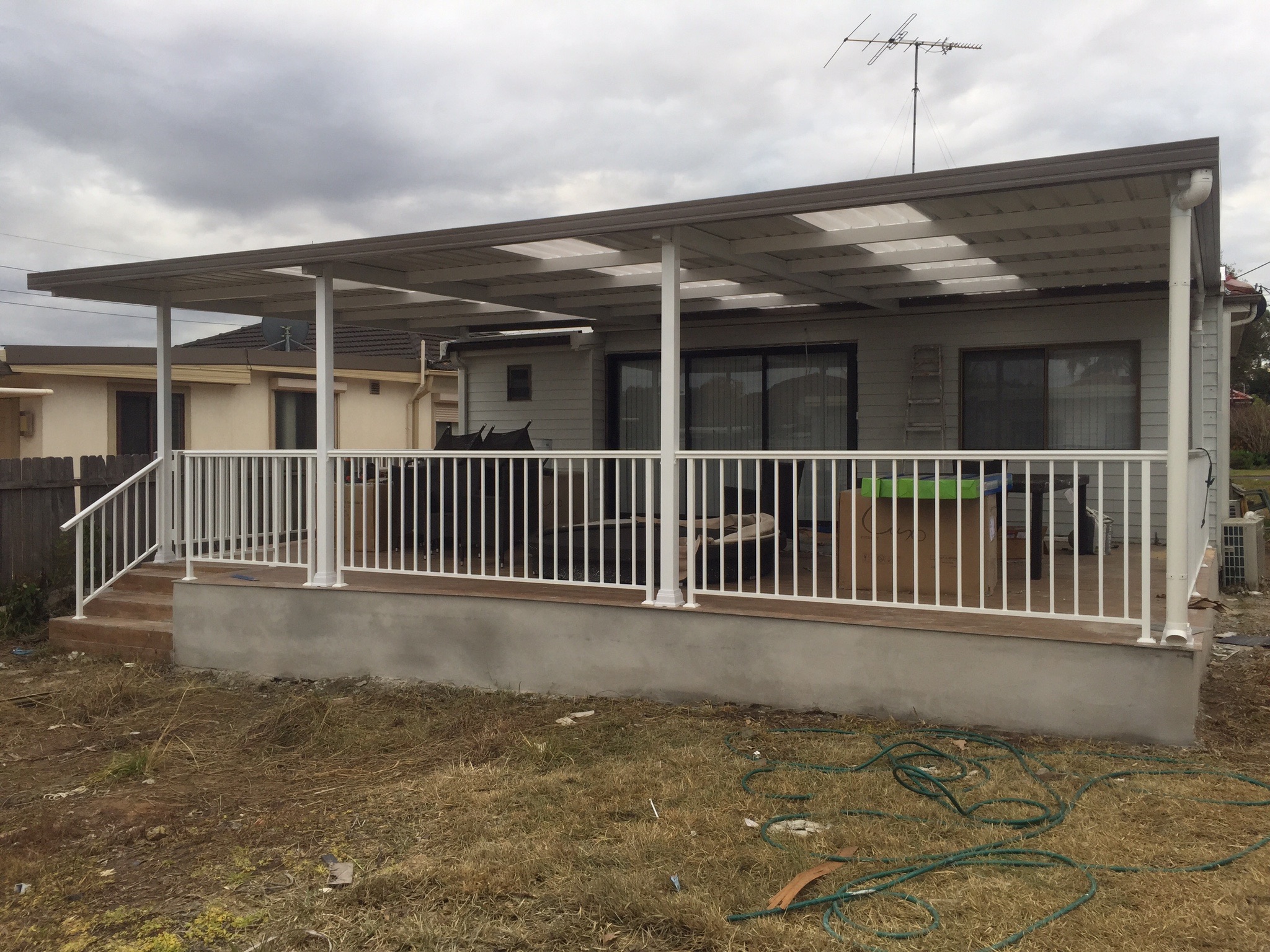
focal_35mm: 29
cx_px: 635
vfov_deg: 48.2
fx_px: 1064
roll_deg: -0.8
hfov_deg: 61.7
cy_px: 476
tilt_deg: -1.0
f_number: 2.2
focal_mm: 4.15
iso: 32
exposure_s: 1/309
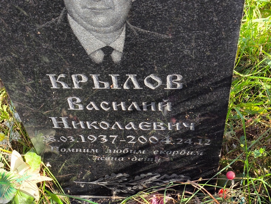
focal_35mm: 50
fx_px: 392
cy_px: 102
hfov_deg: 38.2
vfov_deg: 29.1
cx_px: 136
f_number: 1.7
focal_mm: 4.71
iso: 50
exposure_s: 1/386
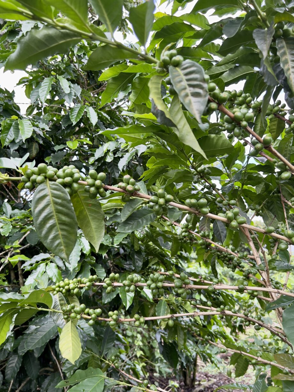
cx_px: 147
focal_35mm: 26
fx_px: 294
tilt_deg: +8.4
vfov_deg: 67.3
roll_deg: +3.0
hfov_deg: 53.1
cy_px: 196
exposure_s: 1/298
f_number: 1.5
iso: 50
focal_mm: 5.7
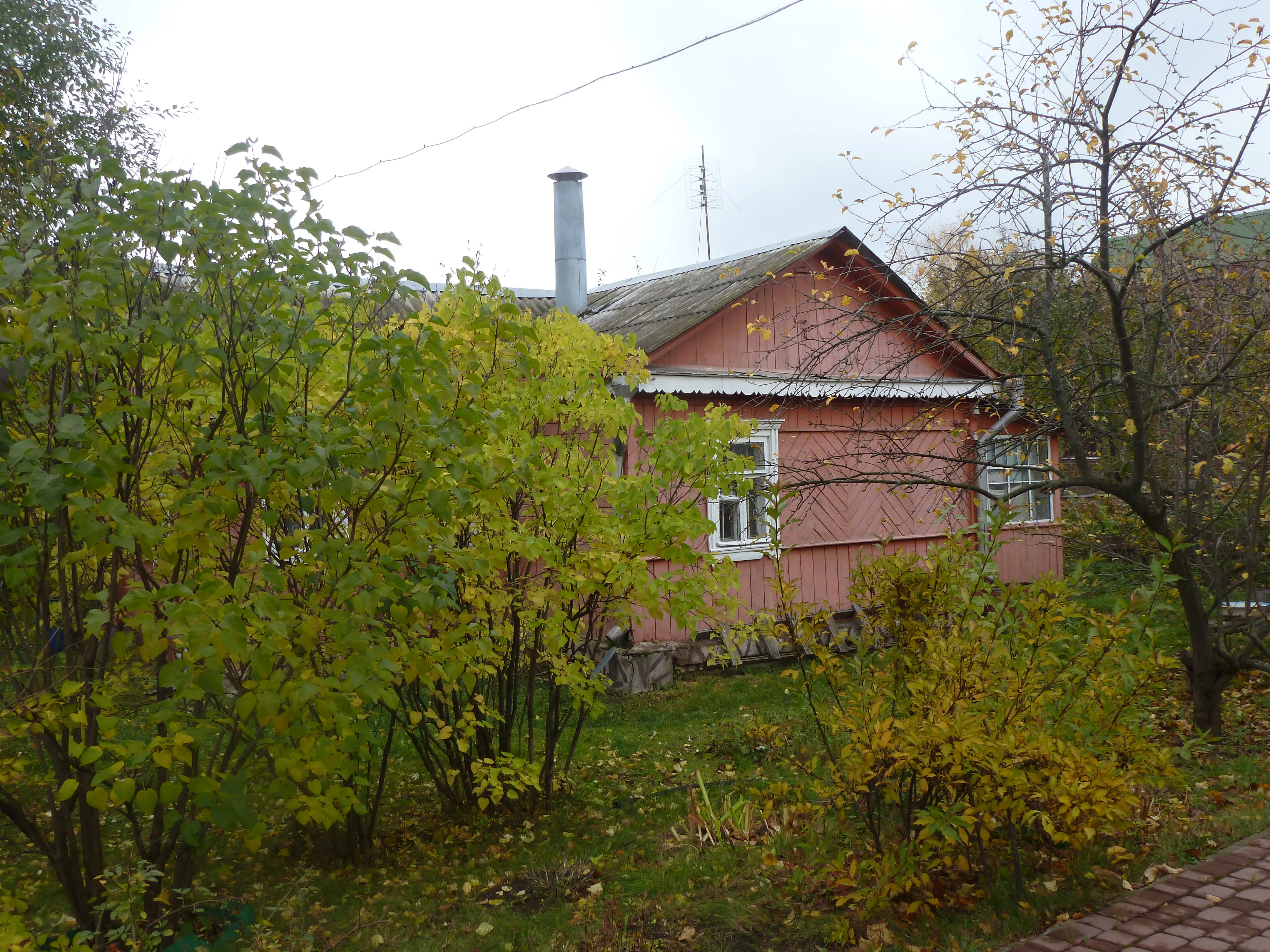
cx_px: 635
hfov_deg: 60.0
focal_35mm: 30
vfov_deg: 46.8
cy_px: 476
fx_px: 1101
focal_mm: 5.4
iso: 125
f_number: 3.5
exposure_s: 1/60
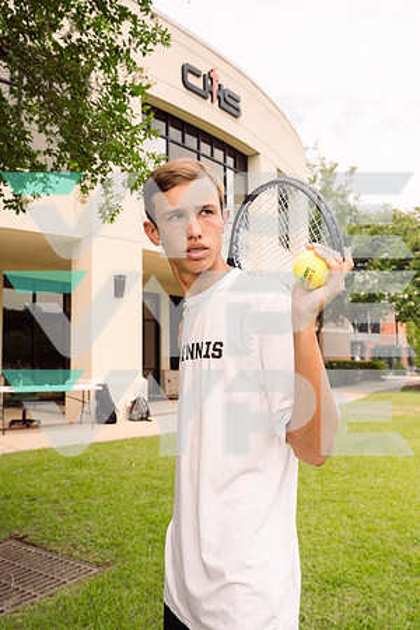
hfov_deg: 40.0
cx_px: 210
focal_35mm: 33
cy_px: 315
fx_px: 577
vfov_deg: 57.2
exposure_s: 1/200
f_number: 7.1
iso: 100
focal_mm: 33
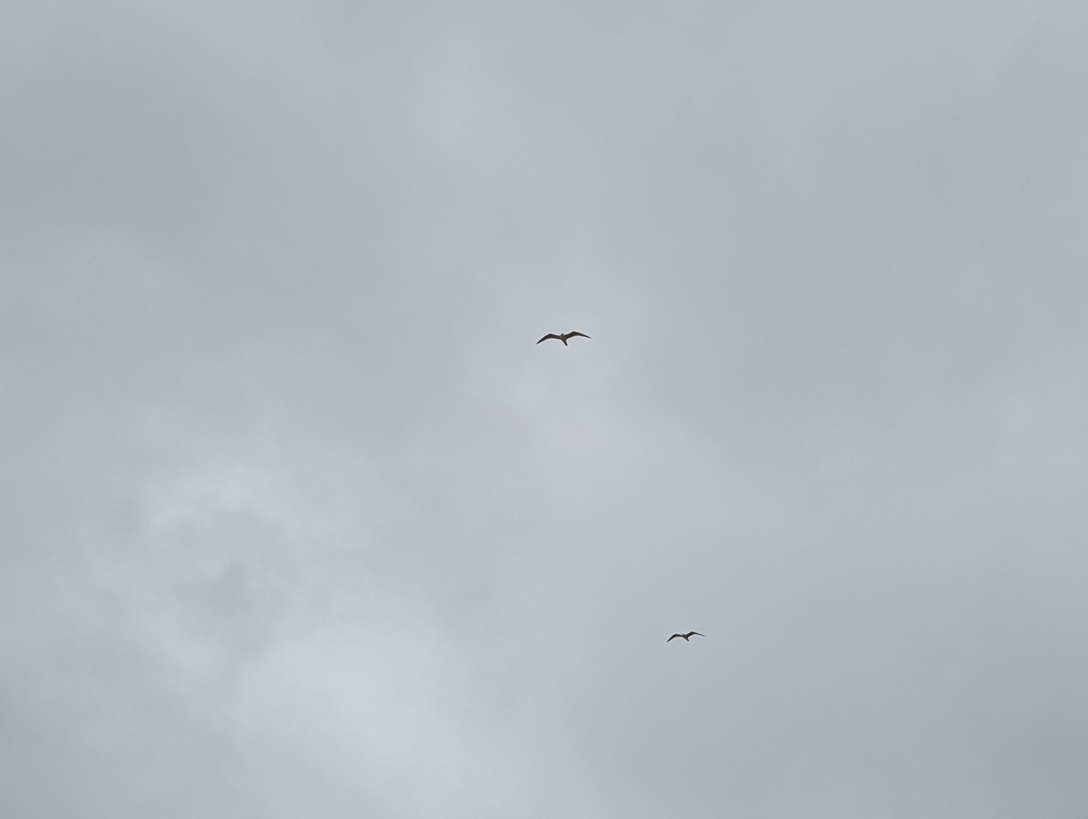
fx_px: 1542
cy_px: 410
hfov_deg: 38.9
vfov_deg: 29.7
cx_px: 544
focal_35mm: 49
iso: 36
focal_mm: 6.9
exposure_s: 1/1156
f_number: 1.68
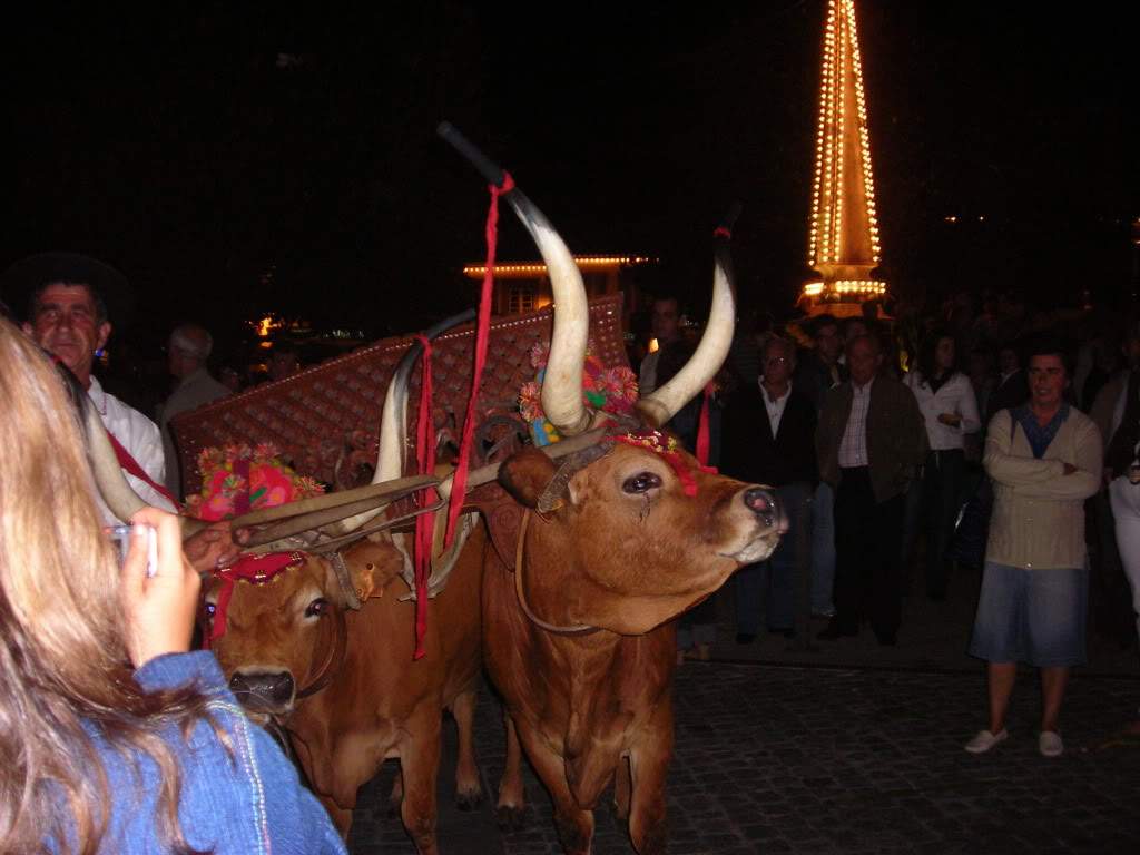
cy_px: 428
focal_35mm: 38
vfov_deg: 37.7
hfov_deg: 49.0
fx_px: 1251
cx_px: 570
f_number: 3.2
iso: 175
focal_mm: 6.3
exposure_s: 1/60.1
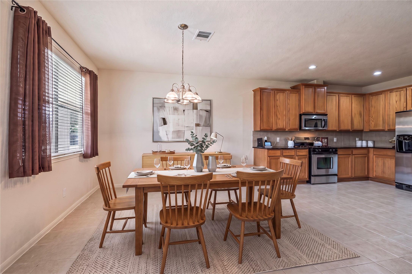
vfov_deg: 77.2
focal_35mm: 15
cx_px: 206
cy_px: 137
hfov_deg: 100.4
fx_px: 172
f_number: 6.3
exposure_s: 1/3
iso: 125
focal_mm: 15
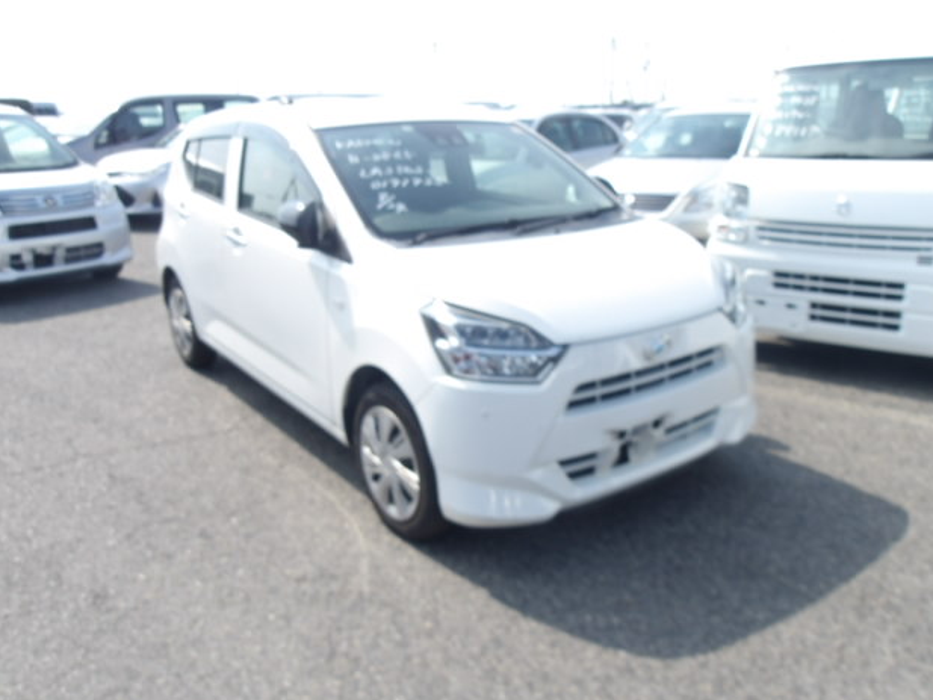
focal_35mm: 28
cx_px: 481
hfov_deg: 63.4
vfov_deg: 49.8
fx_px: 755
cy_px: 345
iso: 100
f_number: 10.4
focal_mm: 4.9
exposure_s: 1/60
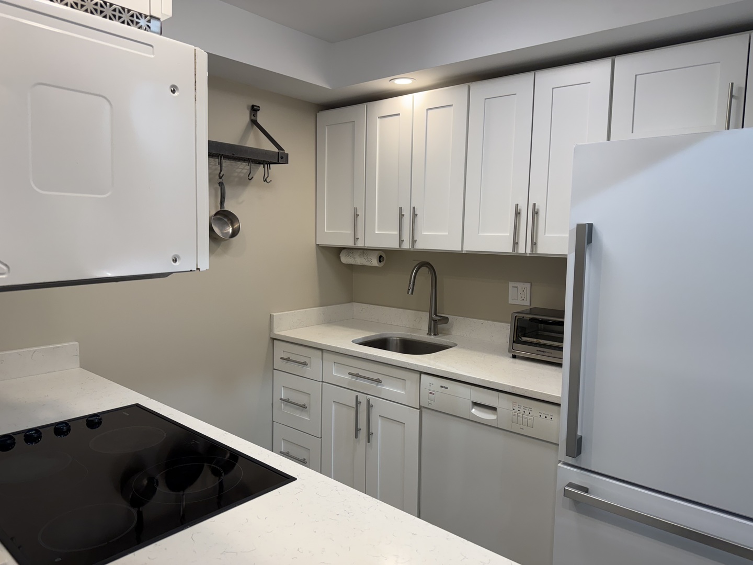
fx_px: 522
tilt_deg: -5.2
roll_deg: +0.2
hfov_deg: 71.6
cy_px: 282
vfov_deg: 56.8
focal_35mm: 24
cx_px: 376
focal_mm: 6.76
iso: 80
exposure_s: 1/131
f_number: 1.78
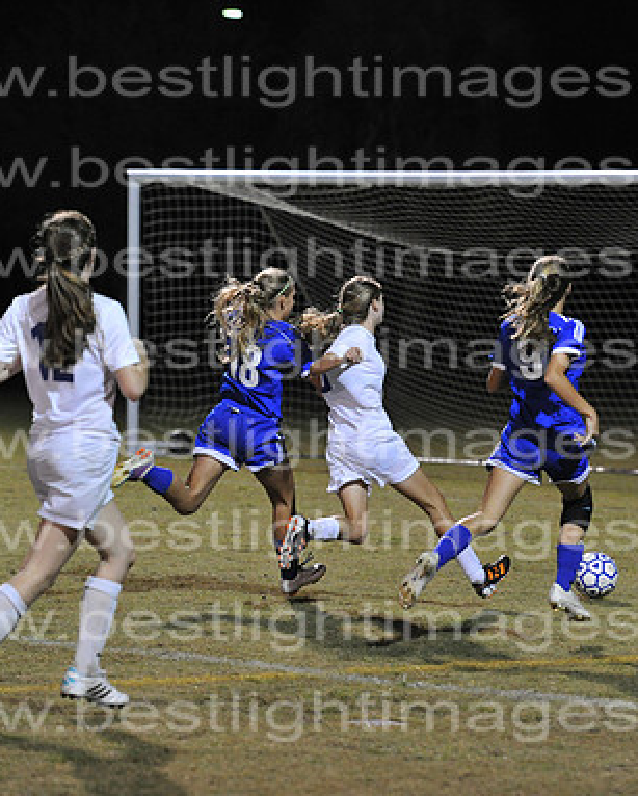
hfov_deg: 7.0
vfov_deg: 8.8
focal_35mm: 220
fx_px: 5186
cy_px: 399
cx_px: 347
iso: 5000
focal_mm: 155
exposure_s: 1/500
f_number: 3.5
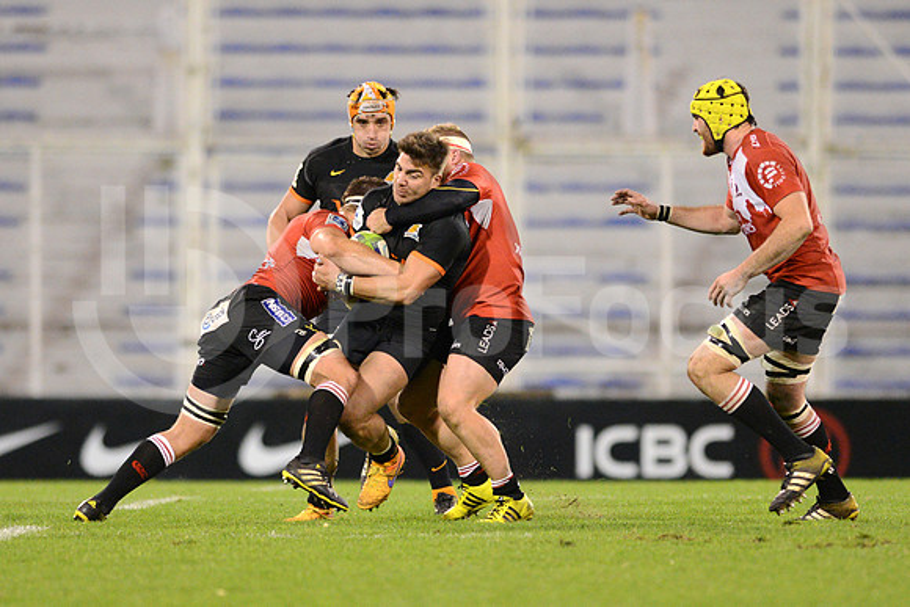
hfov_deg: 6.9
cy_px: 304
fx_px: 7585
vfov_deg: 4.6
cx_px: 455
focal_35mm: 300
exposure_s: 1/1250
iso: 4500
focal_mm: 300
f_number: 2.8
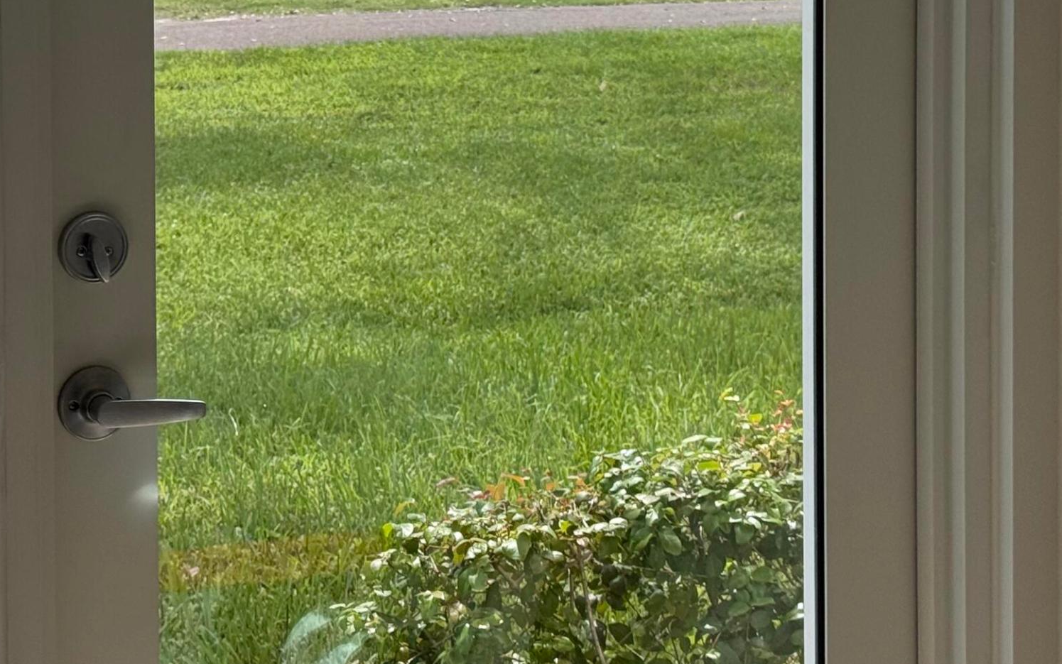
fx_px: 2837
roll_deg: +0.3
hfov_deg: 21.0
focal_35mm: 98
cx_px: 274
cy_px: -75
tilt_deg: -2.8
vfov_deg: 13.1
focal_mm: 6.76
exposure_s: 1/2762
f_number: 1.78
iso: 80
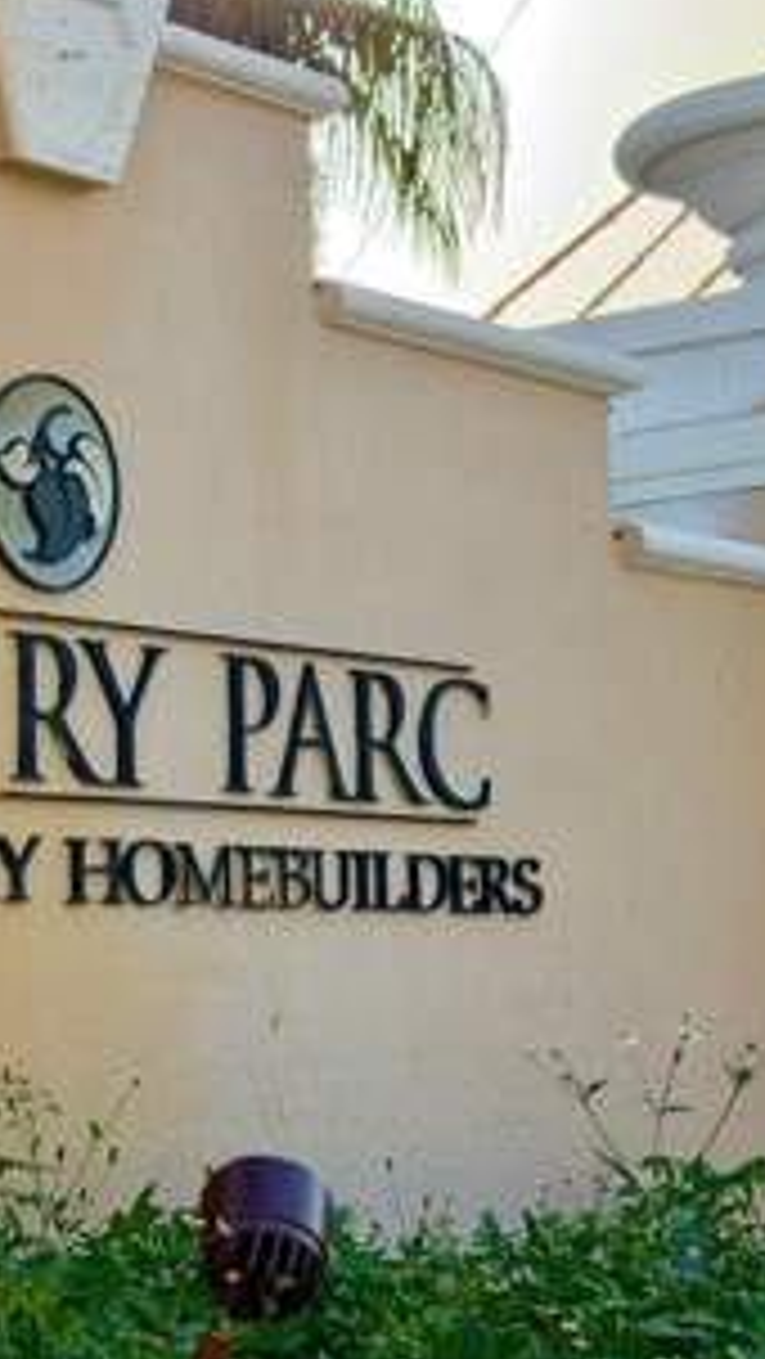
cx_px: -112
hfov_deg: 14.2
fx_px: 2991
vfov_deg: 25.6
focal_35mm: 83
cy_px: 702
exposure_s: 1/1838
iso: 100
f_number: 1.78
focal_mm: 6.76
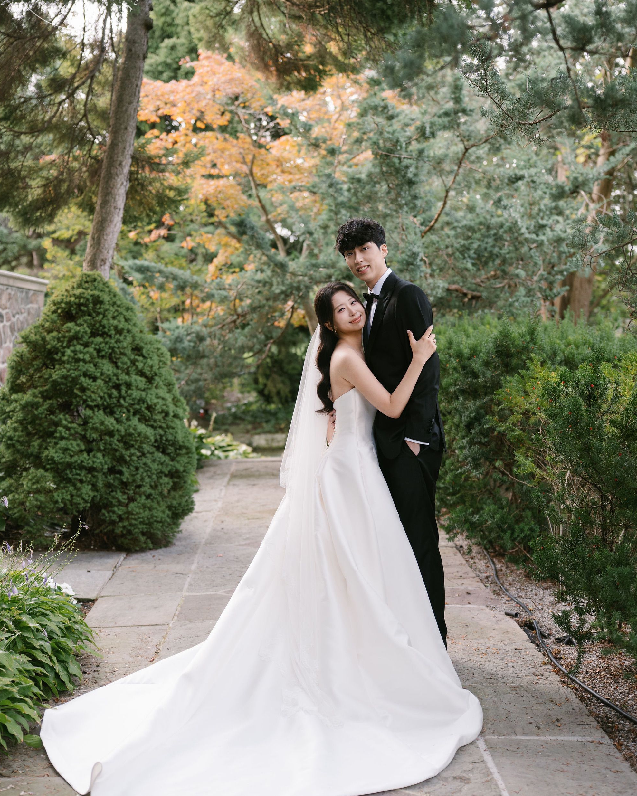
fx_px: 966
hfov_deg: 36.5
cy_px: 358
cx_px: 319
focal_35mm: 41
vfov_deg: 44.7
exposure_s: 1/250
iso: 400
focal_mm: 36
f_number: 2
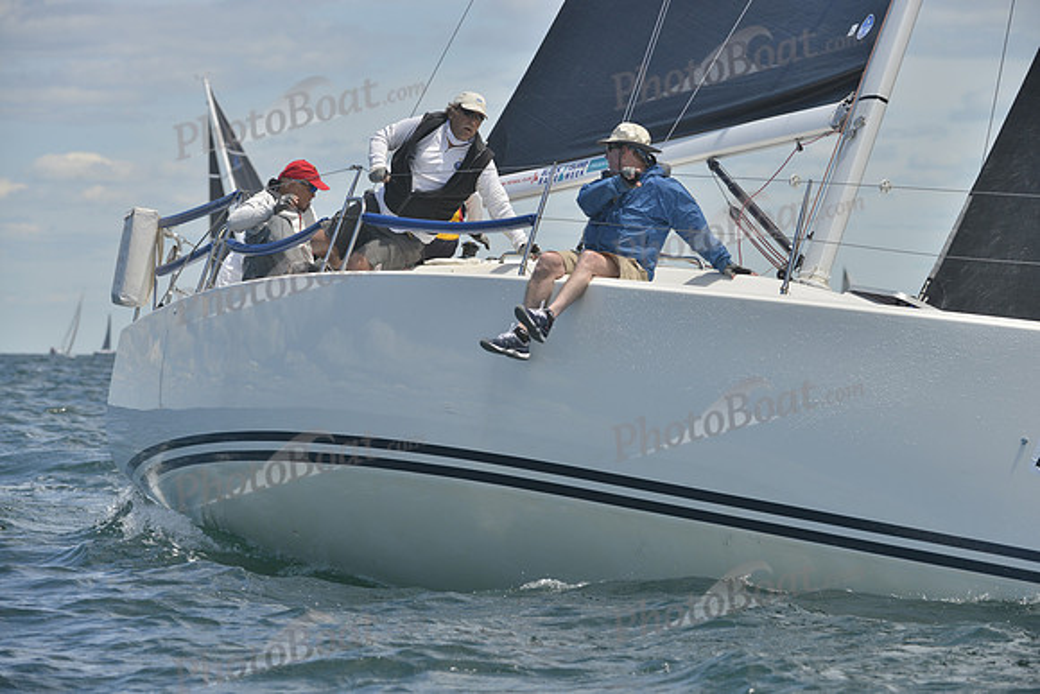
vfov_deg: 6.9
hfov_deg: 10.3
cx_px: 520
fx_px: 5779
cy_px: 347
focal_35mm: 200
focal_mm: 200
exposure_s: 1/800
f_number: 8
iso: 280
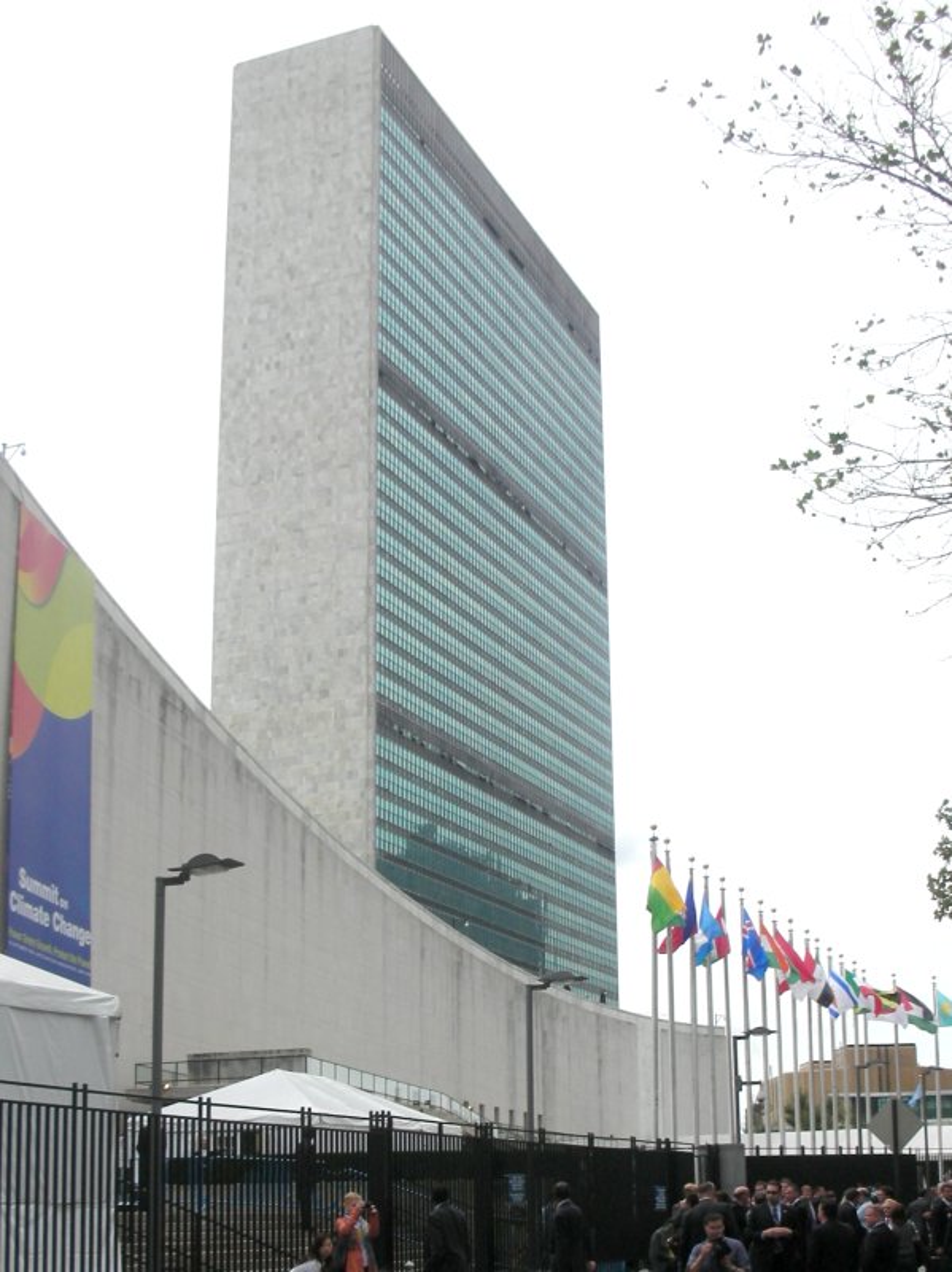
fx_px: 1285
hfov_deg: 40.7
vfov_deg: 52.7
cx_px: 476
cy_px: 636
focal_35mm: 35
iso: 50
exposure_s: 1/92
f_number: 8.5
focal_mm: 5.8
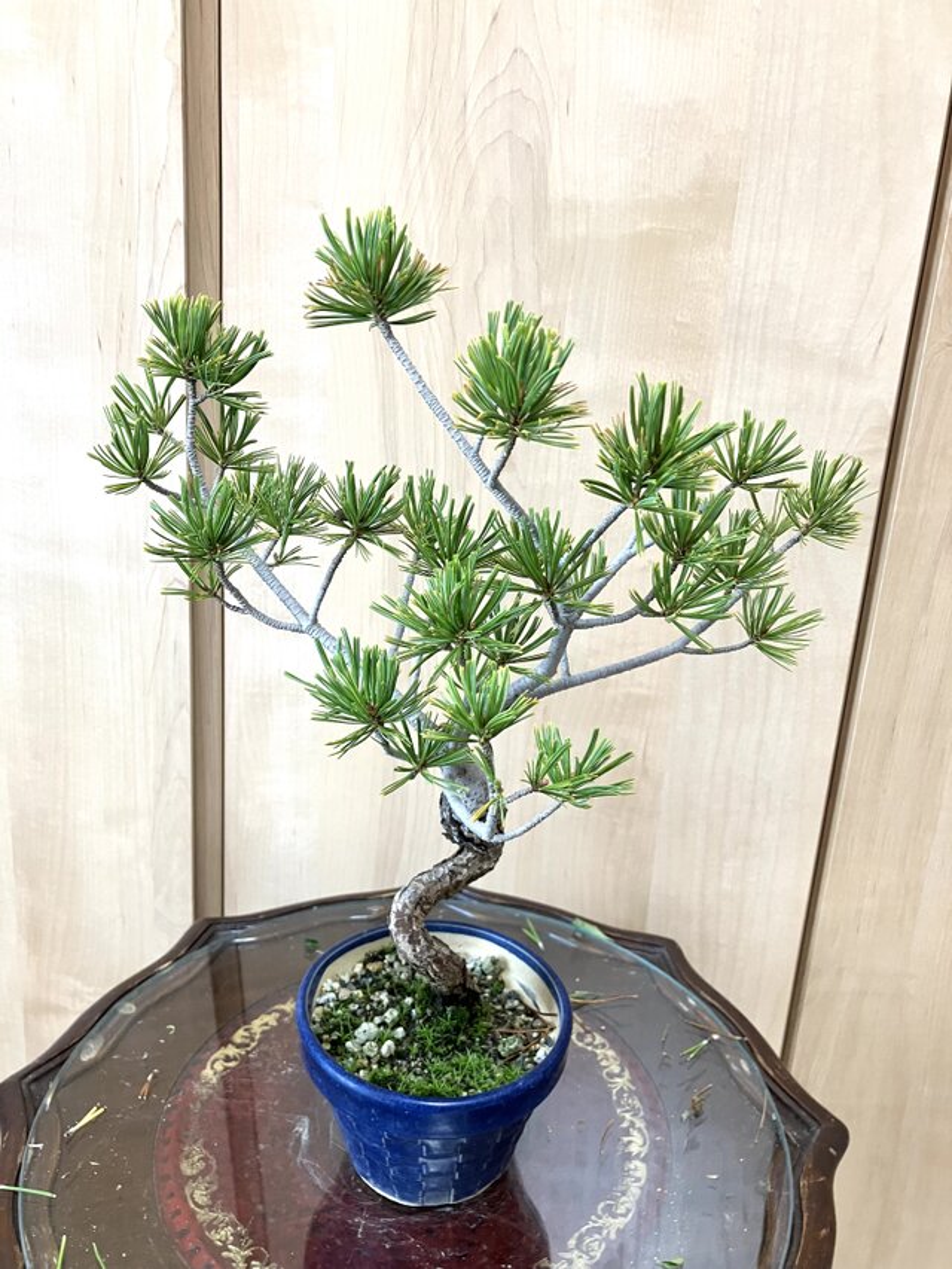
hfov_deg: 49.8
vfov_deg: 63.4
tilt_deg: -15.0
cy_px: 634
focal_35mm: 28
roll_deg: -4.0
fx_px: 1026
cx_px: 476
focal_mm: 3.99
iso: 80
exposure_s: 1/62
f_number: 1.8
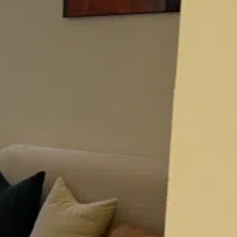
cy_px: 260
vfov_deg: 21.6
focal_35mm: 76
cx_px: -184
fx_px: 589
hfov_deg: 18.2
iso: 200
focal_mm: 6.76
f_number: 1.78
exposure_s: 1/100
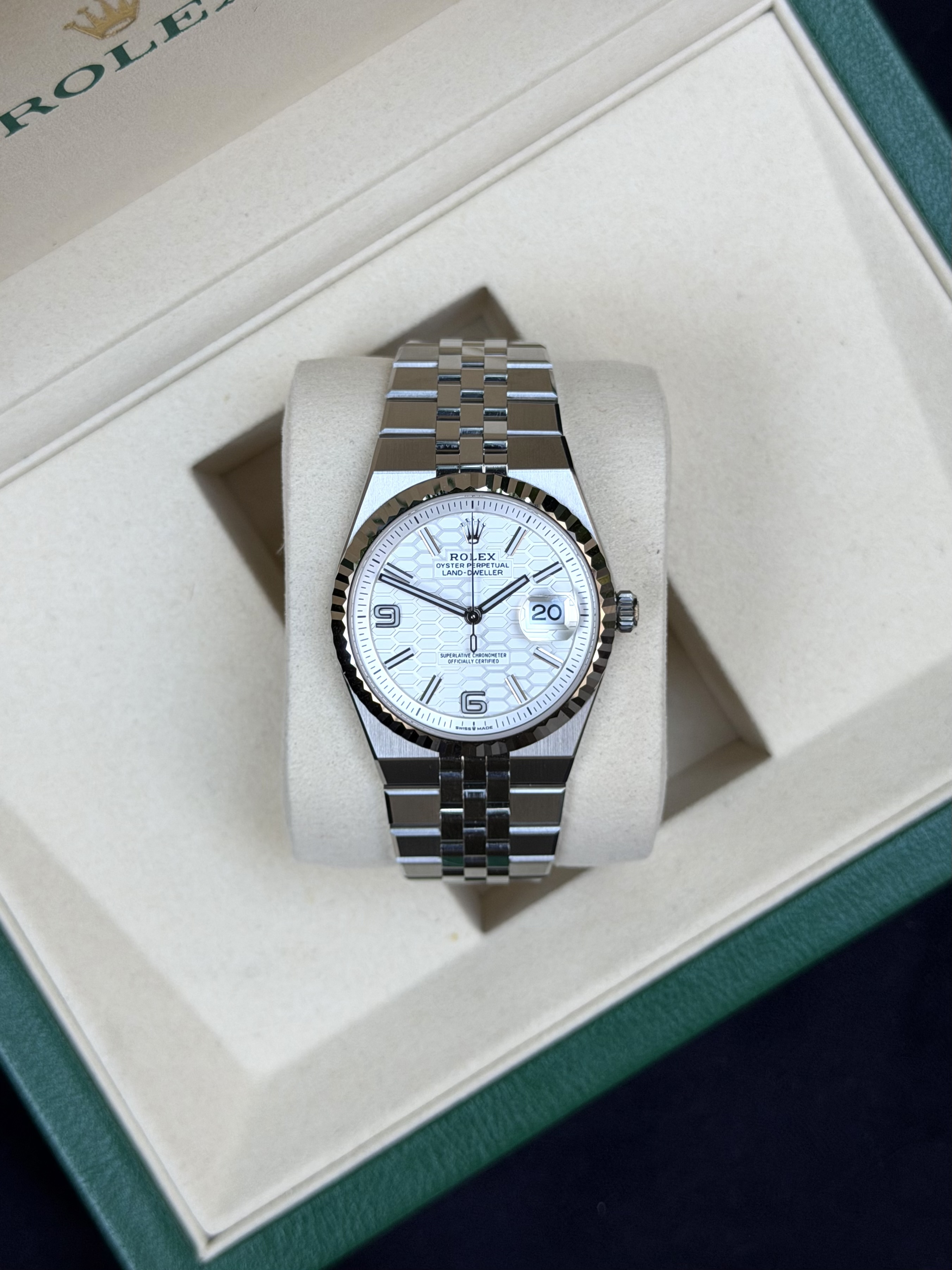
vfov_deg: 39.7
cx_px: 476
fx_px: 1760
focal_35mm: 48
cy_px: 635
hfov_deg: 30.3
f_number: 1.78
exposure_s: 1/128
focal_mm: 6.76
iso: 50
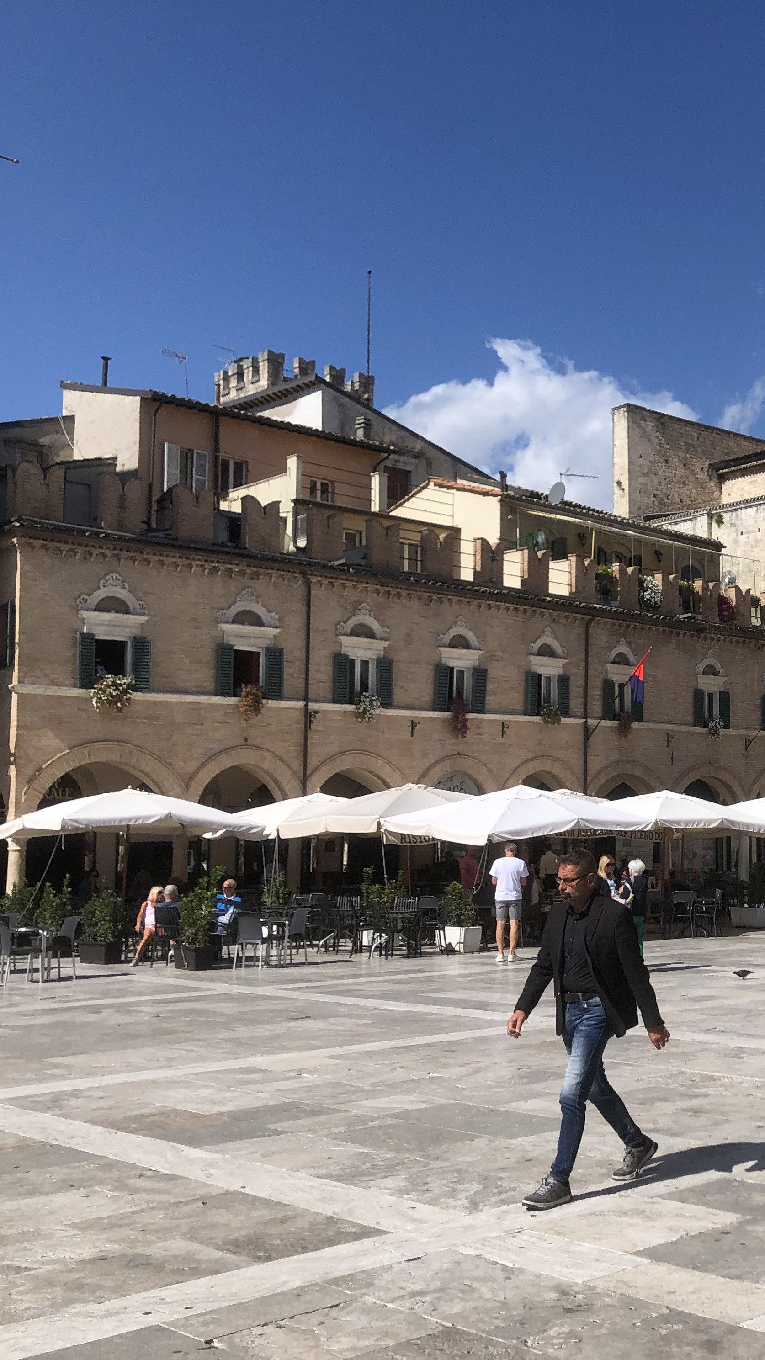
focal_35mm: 41
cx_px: 775
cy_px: 679
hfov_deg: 27.3
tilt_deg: +5.4
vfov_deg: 49.4
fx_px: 1479
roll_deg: +1.8
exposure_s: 1/3472
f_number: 1.8
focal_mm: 4
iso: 20
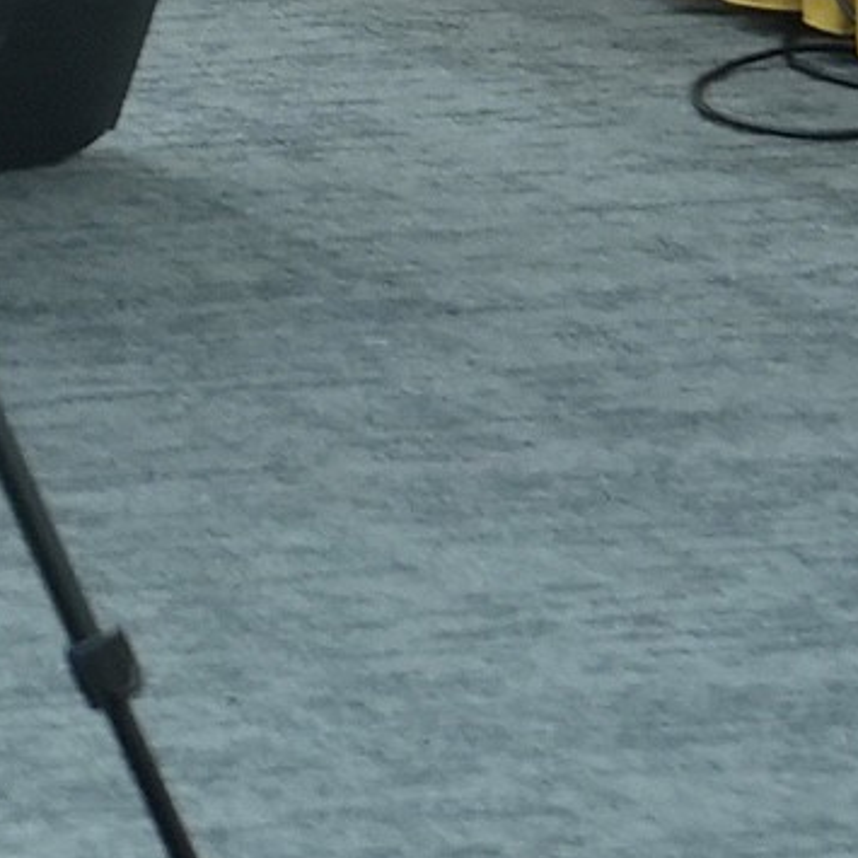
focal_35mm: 336
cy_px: -1789
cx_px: -2477
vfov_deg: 4.9
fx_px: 9422
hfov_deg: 4.8
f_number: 4.5
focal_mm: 40
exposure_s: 1/125
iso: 800
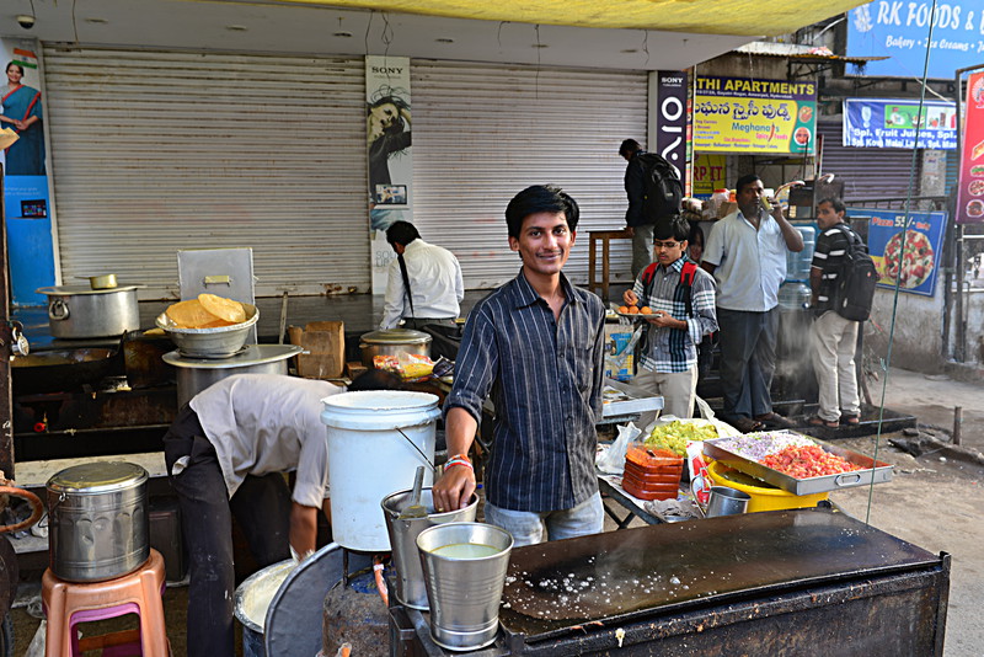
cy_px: 328
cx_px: 492
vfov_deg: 46.4
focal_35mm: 28
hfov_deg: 65.5
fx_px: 766
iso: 200
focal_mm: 28
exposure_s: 1/15
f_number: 5.6
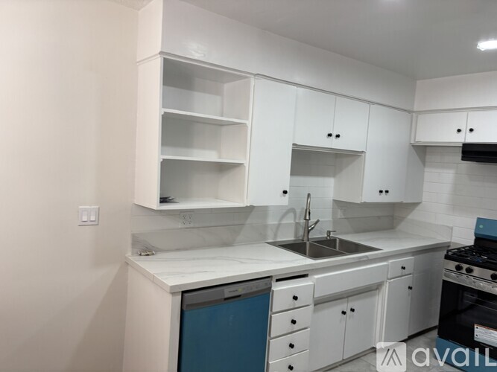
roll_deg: -2.7
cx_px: 248
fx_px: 373
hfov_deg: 67.3
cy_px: 186
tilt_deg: -0.5
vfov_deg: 53.0
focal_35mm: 26
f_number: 1.6
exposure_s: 1/120
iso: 125
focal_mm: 5.96
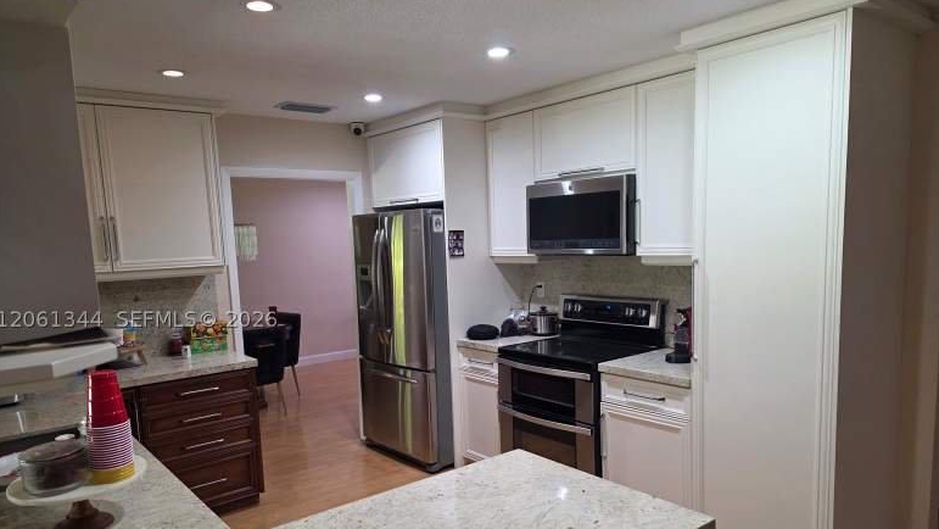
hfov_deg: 71.9
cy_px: 319
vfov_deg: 44.2
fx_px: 647
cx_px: 464
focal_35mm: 26
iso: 400
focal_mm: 6.3
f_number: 1.7
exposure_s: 1/120
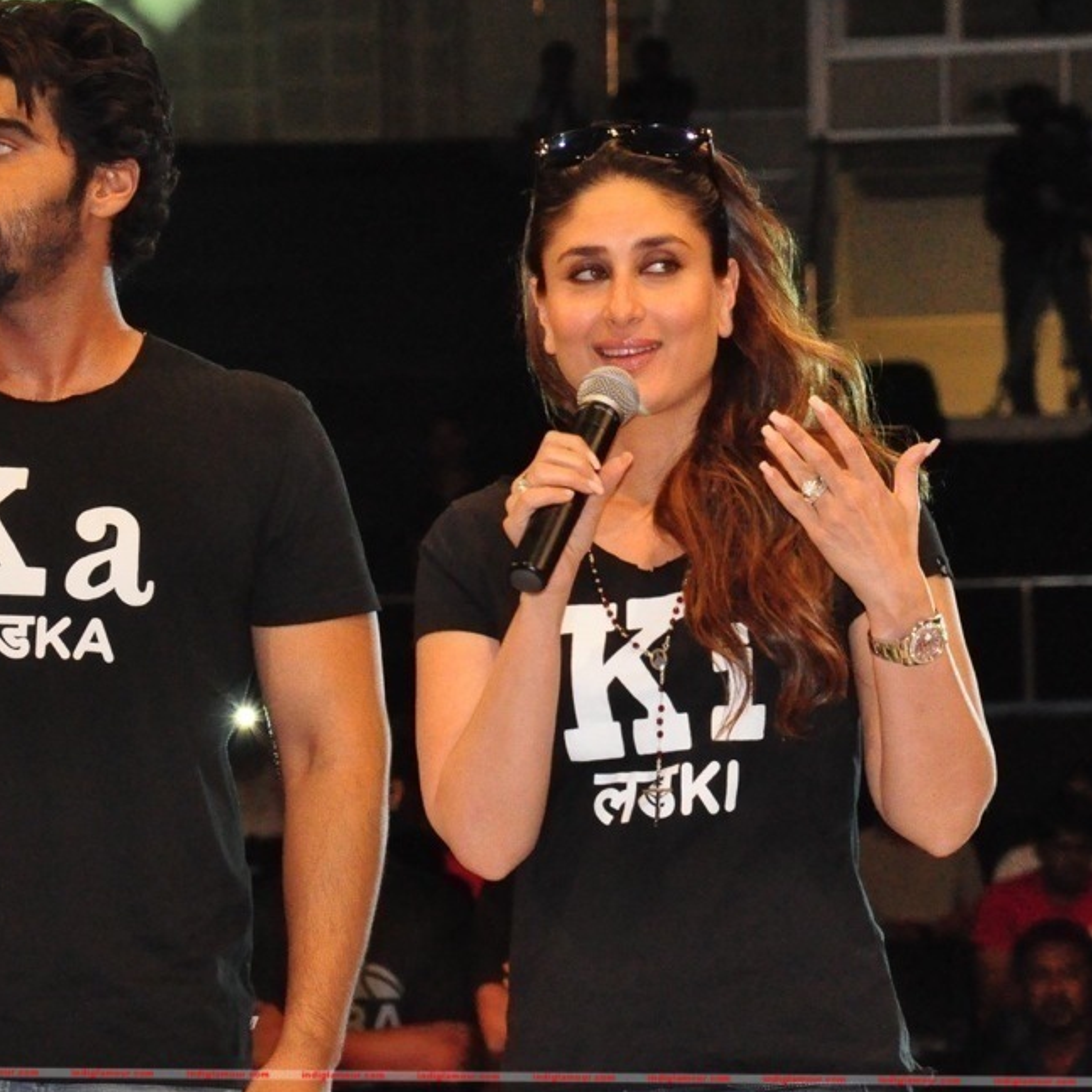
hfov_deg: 7.1
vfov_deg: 7.1
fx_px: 8844
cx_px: 457
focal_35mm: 248
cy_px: 509
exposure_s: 1/125
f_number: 5.6
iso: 3200
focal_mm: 105
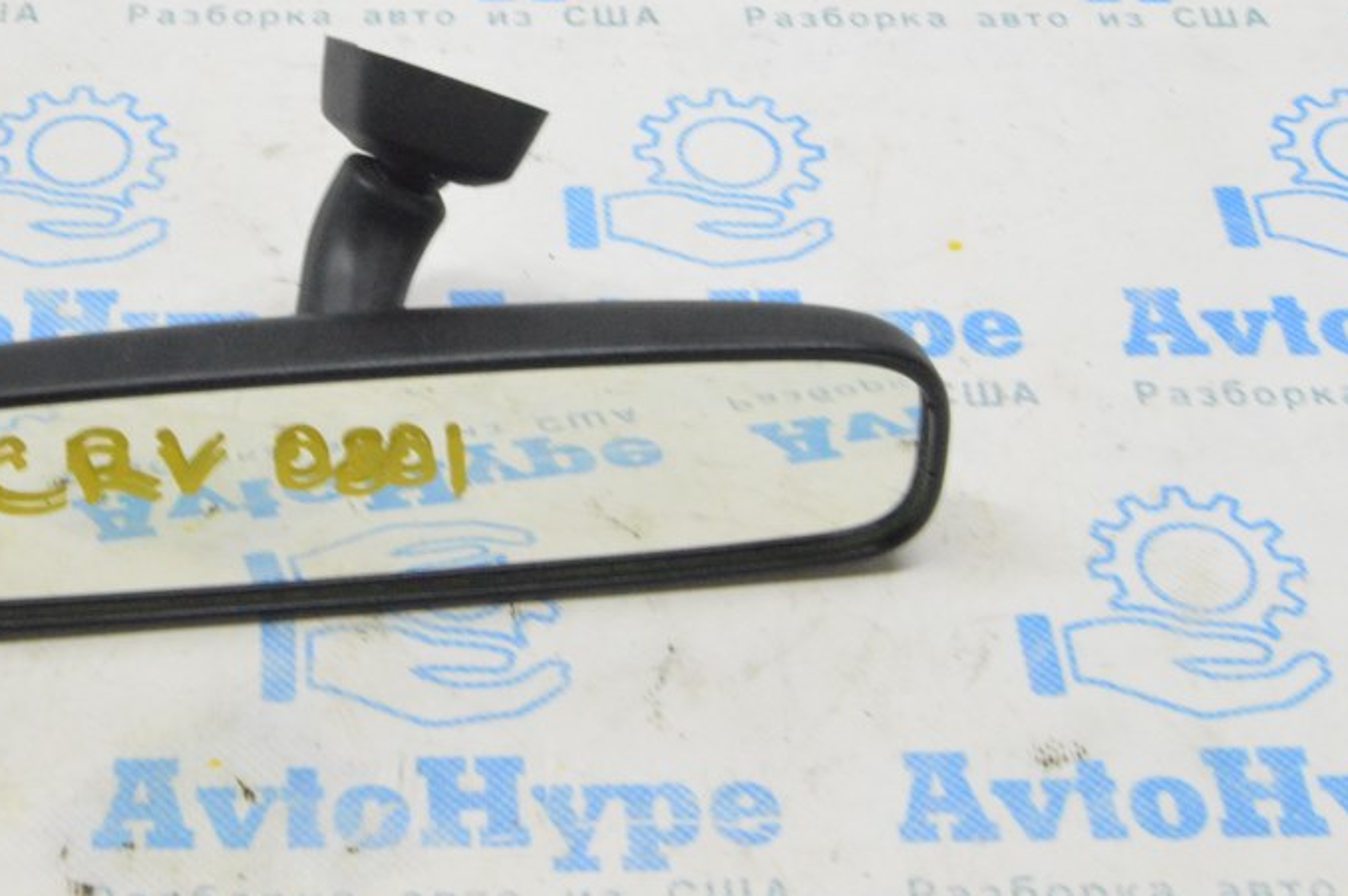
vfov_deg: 17.6
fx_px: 2881
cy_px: 227
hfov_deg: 26.0
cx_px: 358
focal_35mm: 77
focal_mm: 34
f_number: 20
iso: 6400
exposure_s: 1/15
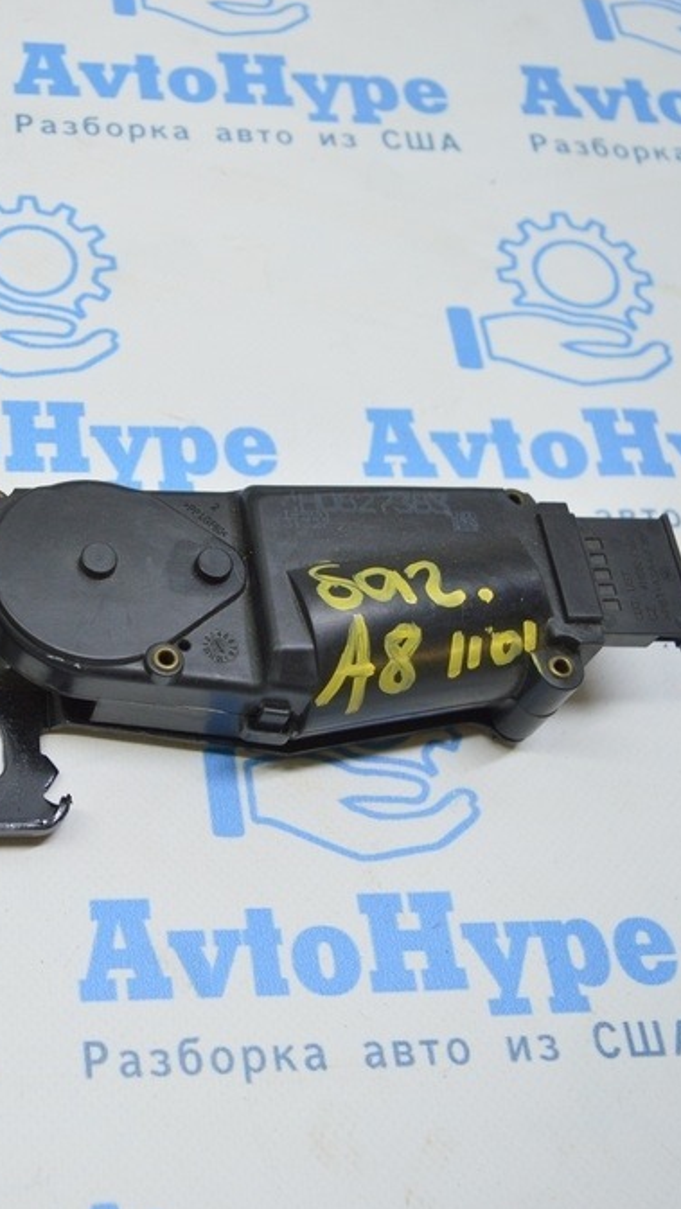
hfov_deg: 26.1
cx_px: -27
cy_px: 606
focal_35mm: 43
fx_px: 1379
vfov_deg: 47.3
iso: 400
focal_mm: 18
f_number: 3.5
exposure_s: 1/80
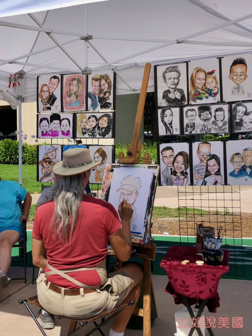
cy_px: 168
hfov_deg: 49.7
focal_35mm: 28
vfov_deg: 63.4
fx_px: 272
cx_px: 126
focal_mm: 3.99
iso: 20
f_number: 1.8
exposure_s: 1/3040
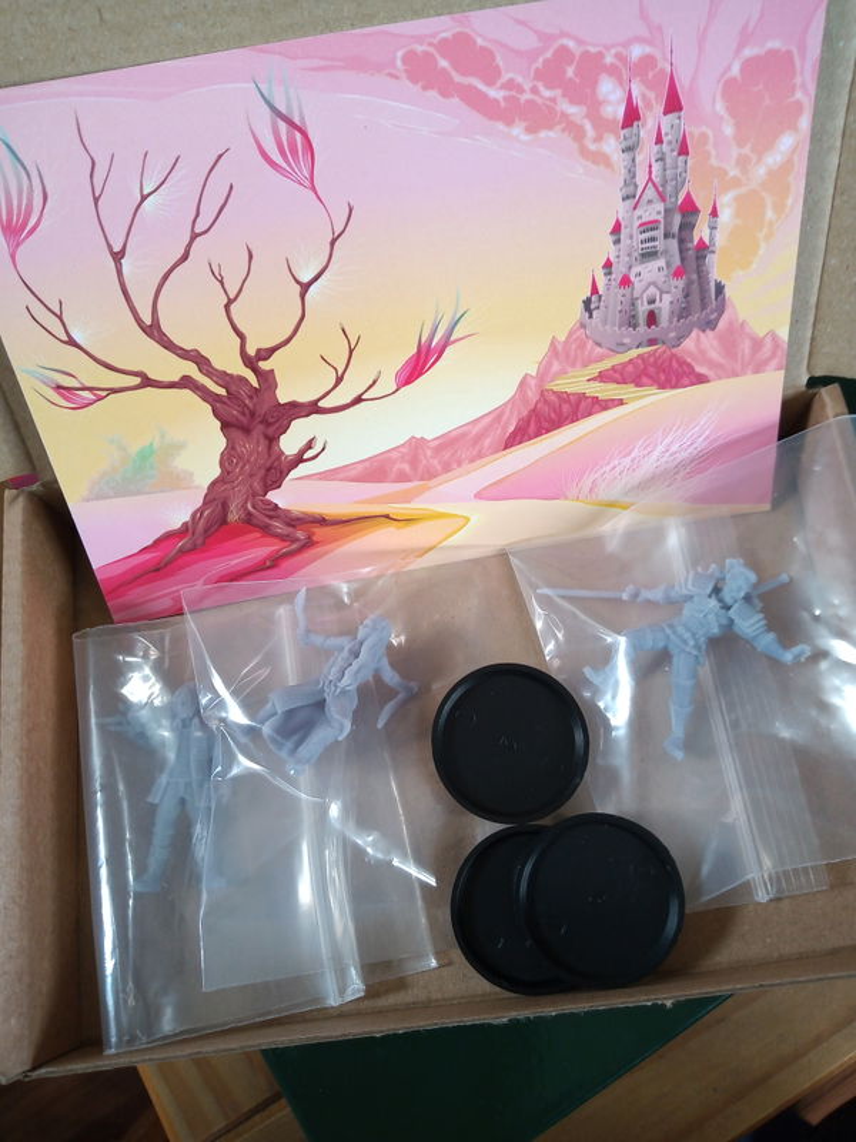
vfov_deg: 81.7
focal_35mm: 20
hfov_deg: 66.0
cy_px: 571
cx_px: 428
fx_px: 659
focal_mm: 3.54
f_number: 2
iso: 188
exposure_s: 1/50
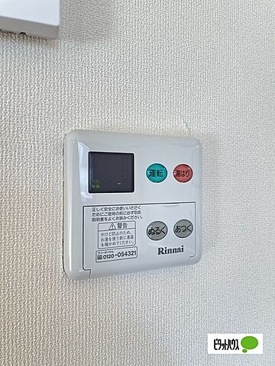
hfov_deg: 53.1
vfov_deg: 67.3
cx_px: 138
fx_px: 275
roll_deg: +0.3
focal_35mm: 26
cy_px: 183
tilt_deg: +0.6
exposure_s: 1/120
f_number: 1.6
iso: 100
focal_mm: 4.2
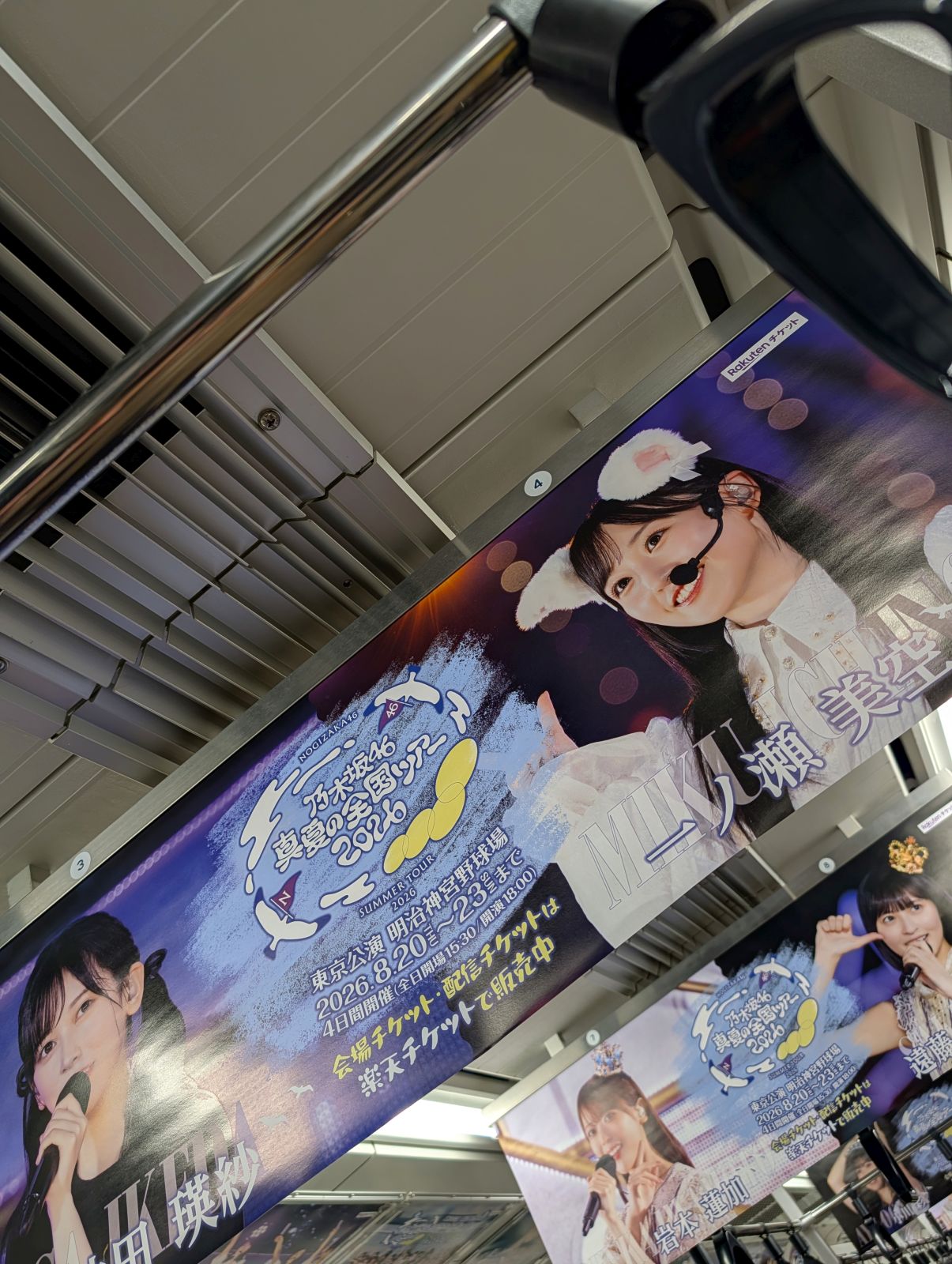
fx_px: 878
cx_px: 476
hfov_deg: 56.9
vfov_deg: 71.5
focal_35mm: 24
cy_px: 632
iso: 35
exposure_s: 1/71.1
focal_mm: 6.9
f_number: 1.68
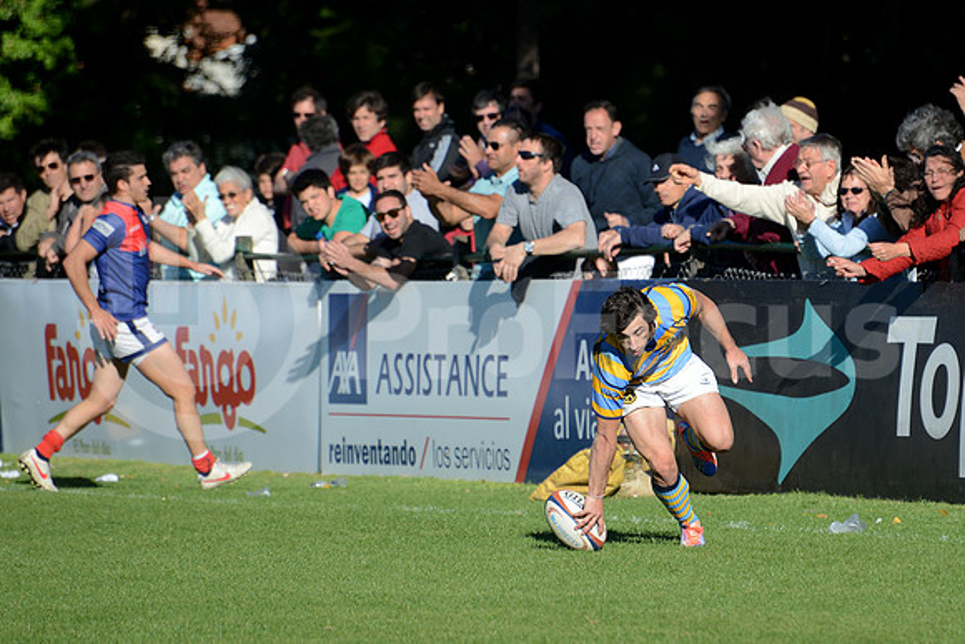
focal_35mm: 300
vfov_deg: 4.6
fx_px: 8043
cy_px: 322
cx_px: 482
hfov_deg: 6.9
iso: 320
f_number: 5.6
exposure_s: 1/1000
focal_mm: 300
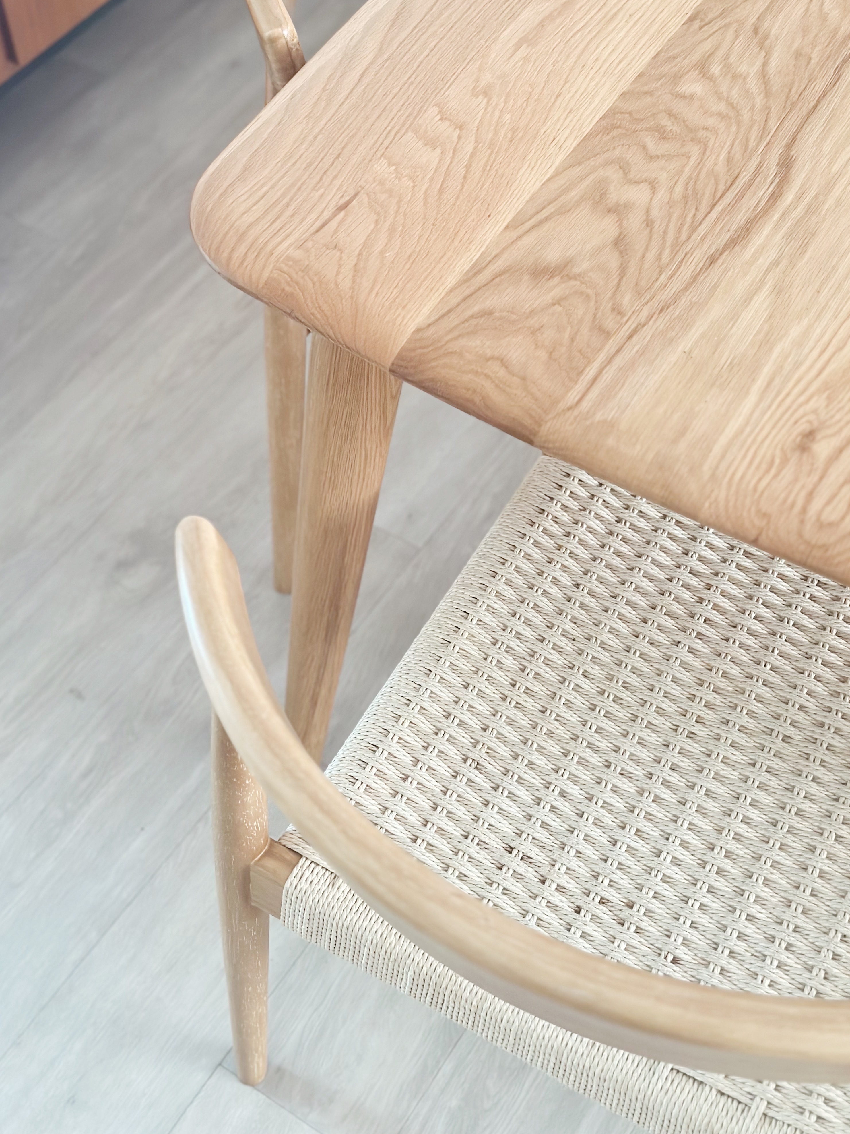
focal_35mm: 49
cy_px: 559
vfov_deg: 38.9
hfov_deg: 29.7
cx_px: 425
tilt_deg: -53.1
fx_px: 1604
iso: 400
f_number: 1.78
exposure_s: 1/40
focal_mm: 6.86
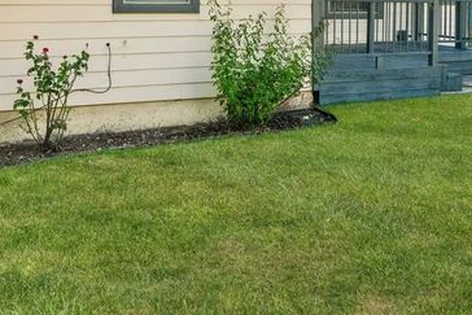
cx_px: 241
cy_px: -15
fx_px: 594
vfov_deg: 27.6
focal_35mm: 45
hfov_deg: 43.3
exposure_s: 1/640
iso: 640
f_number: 9
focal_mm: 16.1
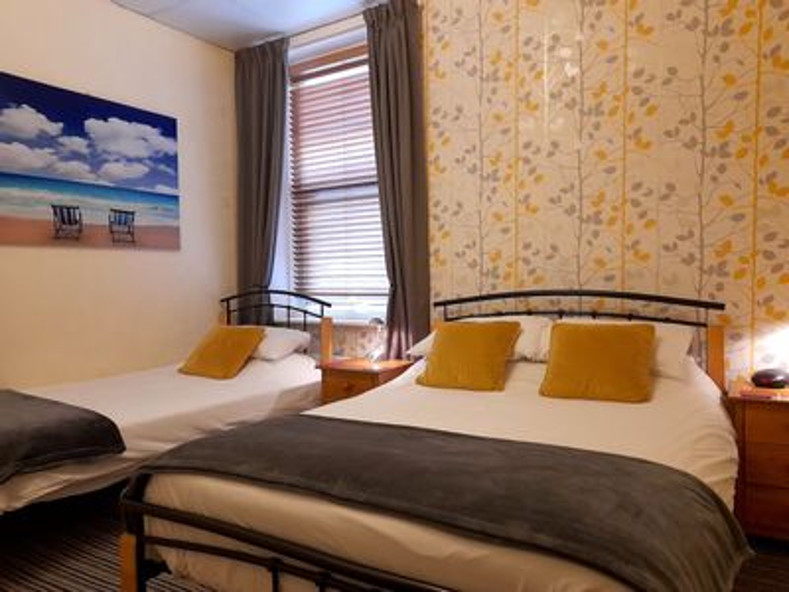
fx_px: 570
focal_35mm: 25
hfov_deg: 69.4
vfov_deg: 54.9
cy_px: 296
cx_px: 394
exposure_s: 1/33
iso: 250
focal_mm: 4.6
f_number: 2
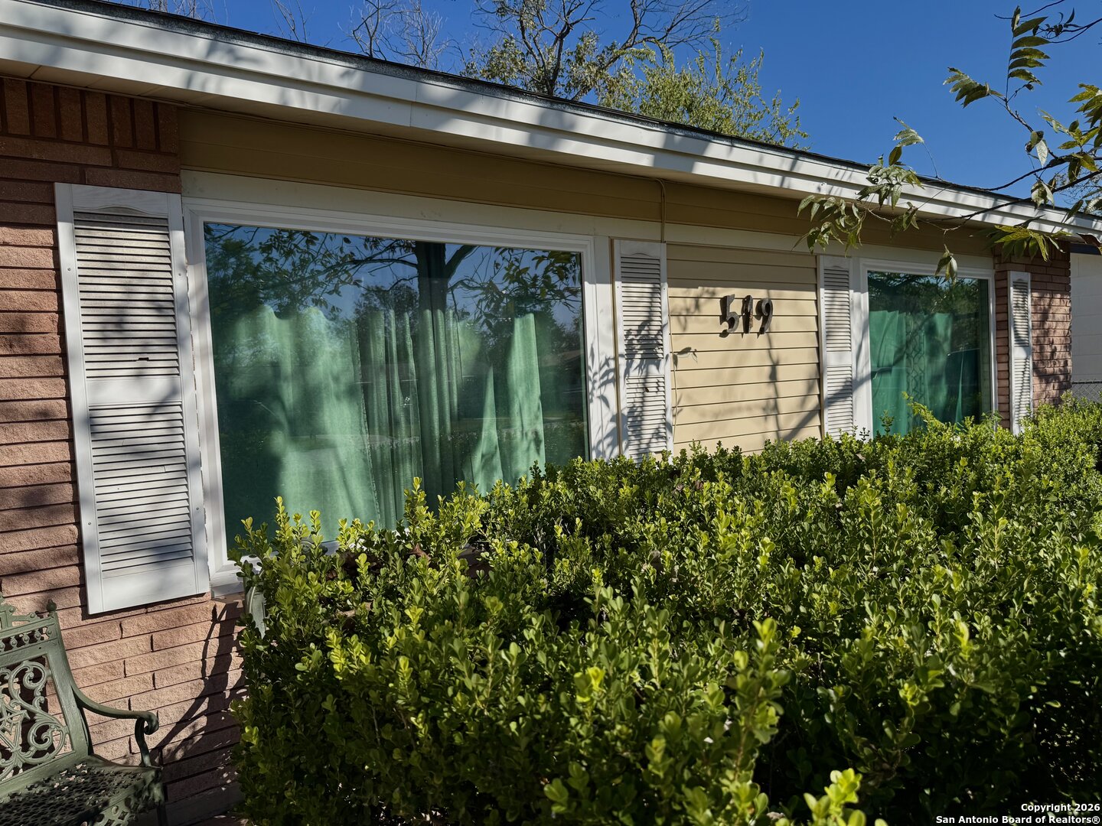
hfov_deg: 71.6
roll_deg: +2.5
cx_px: 551
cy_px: 413
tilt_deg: -3.0
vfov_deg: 56.8
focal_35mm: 24
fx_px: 764
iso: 80
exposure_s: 1/3759
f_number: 1.78
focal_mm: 6.76
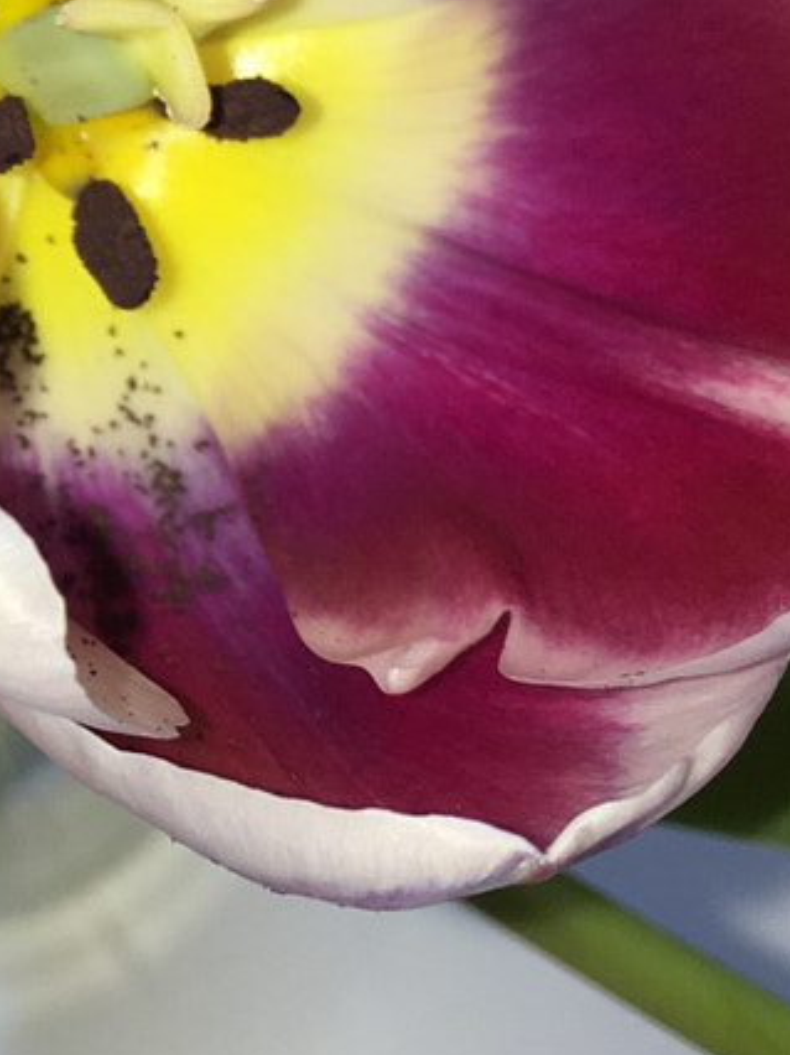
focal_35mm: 109
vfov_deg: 17.9
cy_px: 238
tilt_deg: -69.1
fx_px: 3320
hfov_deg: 12.8
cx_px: -406
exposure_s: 1/107
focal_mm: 4.15
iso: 25
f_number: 2.2
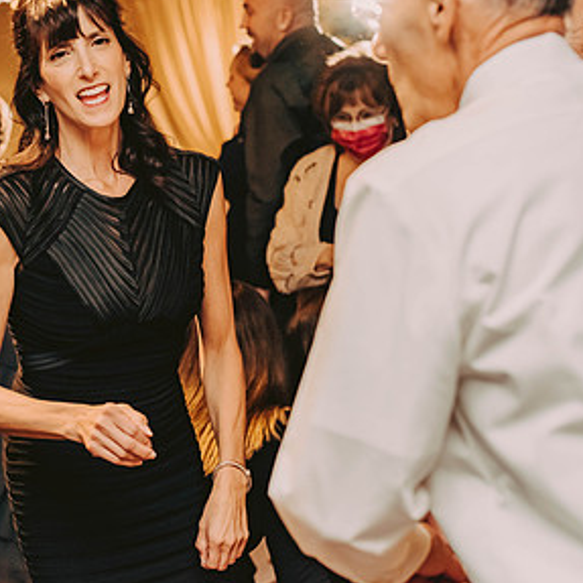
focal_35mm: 86
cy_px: 214
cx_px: 61
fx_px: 1639
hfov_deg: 19.8
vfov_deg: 20.1
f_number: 3.2
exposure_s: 1/200
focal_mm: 50
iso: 2000
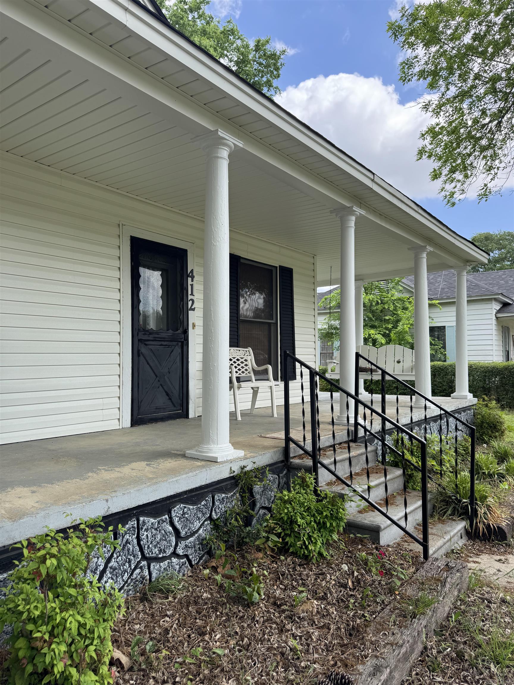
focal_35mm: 24
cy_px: 342
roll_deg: +0.8
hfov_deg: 56.8
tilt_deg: +1.7
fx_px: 475
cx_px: 257
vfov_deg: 71.6
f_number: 1.78
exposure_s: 1/876
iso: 80
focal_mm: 6.76
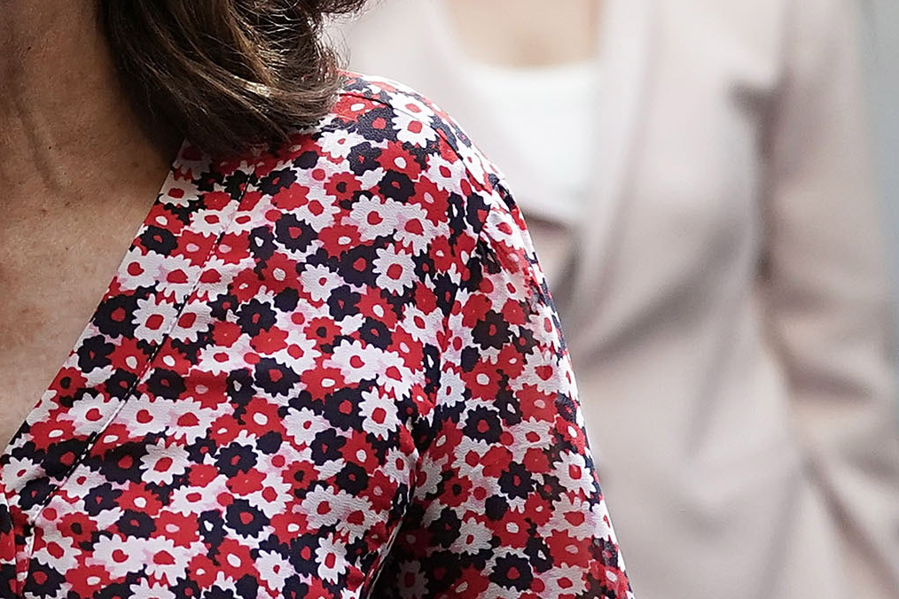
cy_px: 31
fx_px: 3696
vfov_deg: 9.2
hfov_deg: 13.6
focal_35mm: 148
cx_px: -34
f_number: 2
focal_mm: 50
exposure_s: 1/1250
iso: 1250
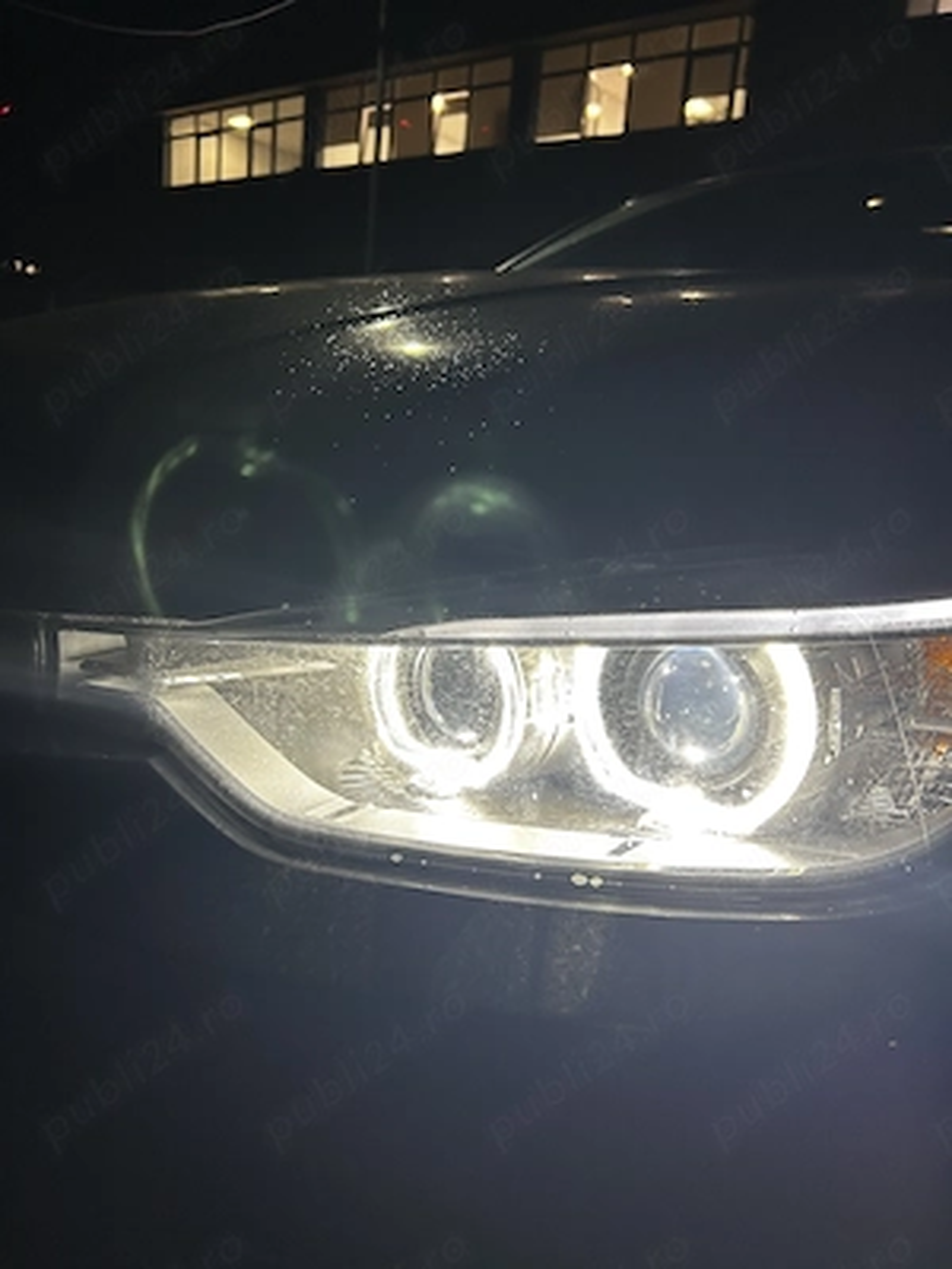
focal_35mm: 26
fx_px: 953
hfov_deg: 53.1
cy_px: 634
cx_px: 476
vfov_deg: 67.3
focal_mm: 5.7
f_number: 1.5
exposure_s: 1/84
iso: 64
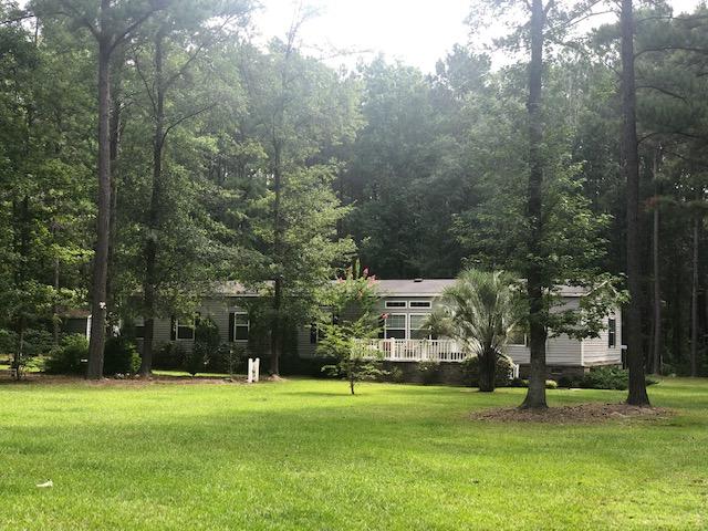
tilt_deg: +4.7
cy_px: 266
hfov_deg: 36.8
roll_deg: -0.2
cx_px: 354
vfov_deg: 28.0
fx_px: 1064
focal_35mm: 52
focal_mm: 6
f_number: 2.4
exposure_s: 1/120
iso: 16
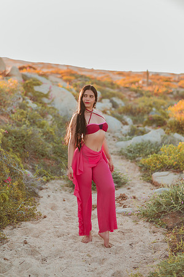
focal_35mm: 58
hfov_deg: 23.4
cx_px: 92
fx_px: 445
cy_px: 138
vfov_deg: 34.5
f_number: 2.2
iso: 50
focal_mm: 58
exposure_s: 1/400
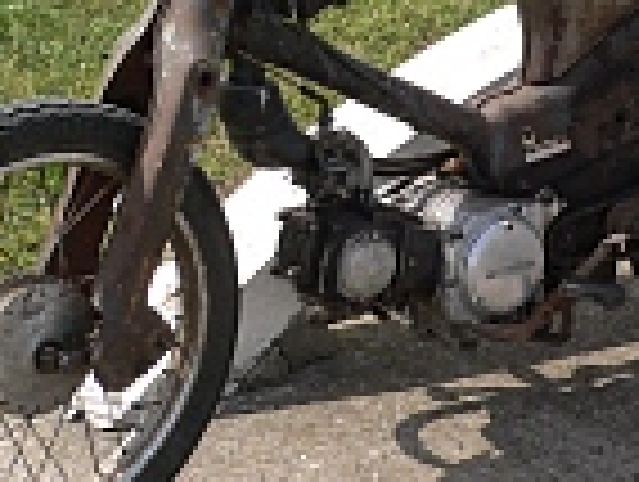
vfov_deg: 12.2
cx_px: 736
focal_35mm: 118
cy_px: -176
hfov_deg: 16.1
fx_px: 2182
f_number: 4
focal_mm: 6
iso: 80
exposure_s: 1/400
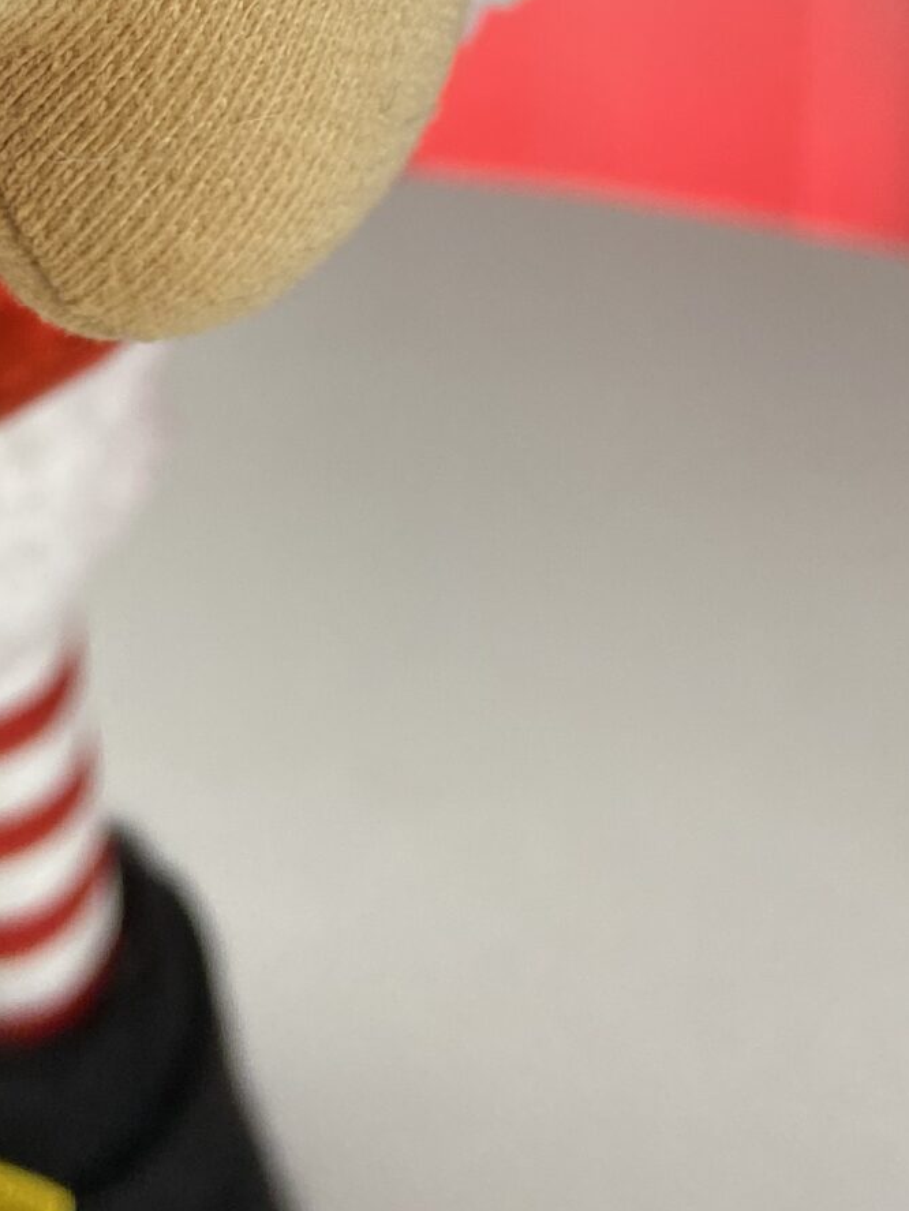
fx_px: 2624
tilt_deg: -23.6
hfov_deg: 19.4
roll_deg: +2.1
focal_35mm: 75
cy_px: -142
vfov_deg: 24.2
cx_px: 152
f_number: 1.8
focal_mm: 4.25
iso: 80
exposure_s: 1/100
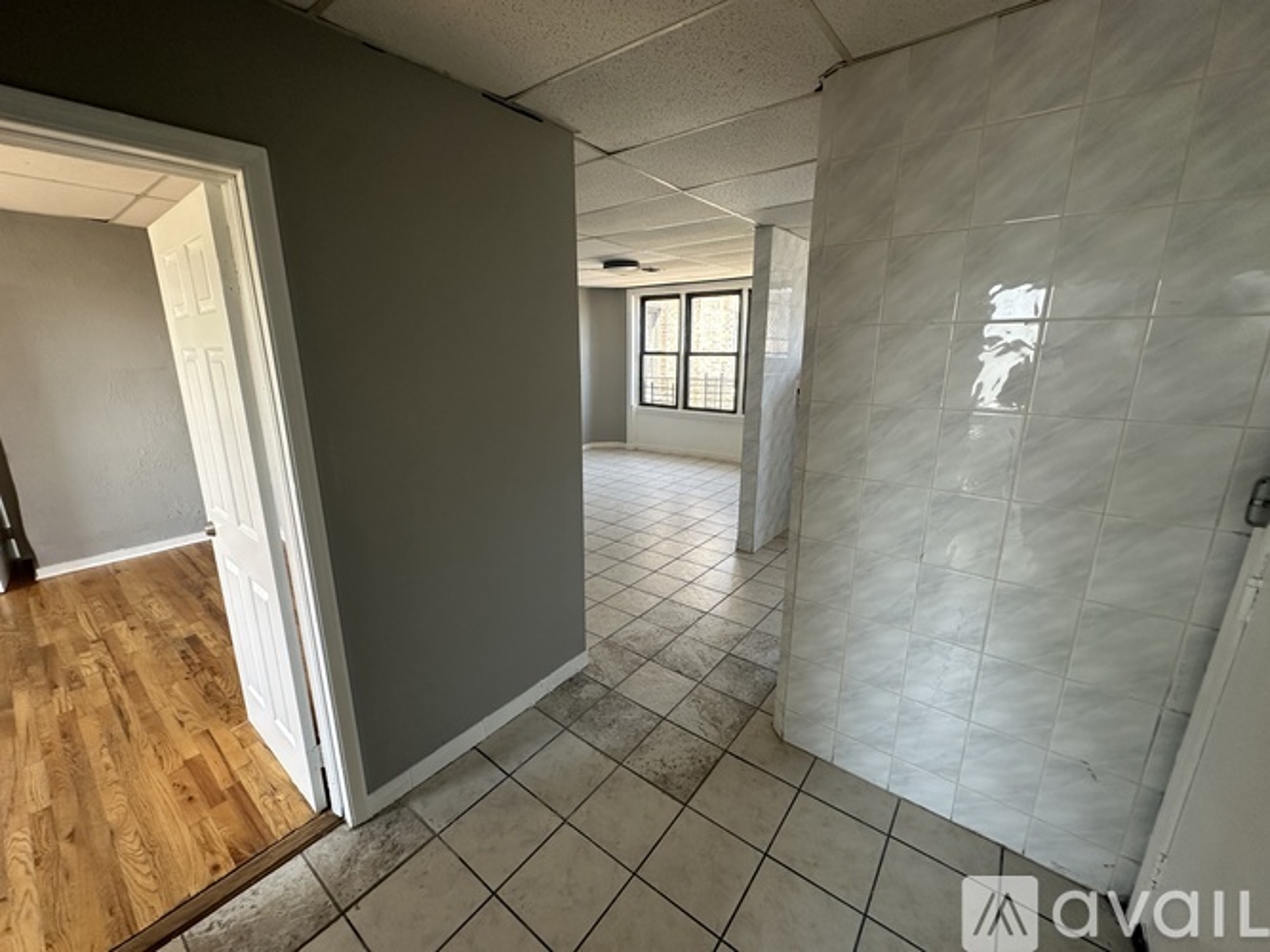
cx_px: 635
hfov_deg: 102.1
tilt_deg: -12.8
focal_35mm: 14
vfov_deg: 85.7
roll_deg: -0.5
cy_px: 476
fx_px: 514
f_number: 2.2
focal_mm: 2.22
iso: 125
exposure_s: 1/99
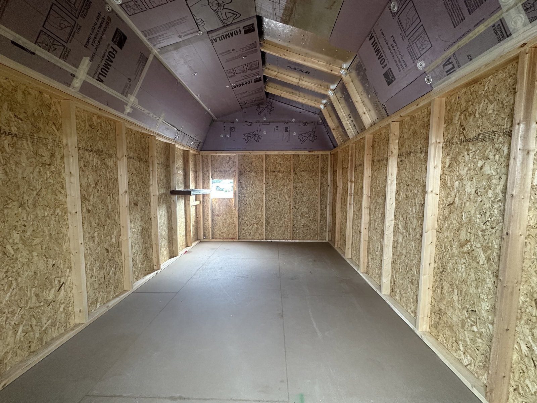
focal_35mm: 14
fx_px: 217
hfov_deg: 102.1
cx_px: 268
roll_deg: +0.3
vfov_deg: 85.7
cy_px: 202
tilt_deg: -4.6
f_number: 2.2
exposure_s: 1/99
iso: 200
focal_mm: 2.22
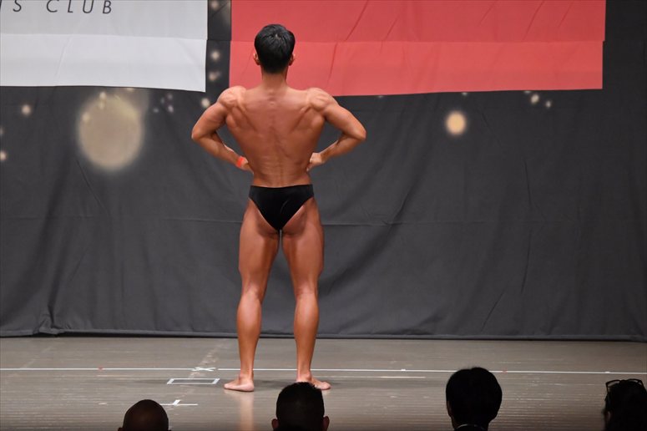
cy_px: 216
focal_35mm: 202
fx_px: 3629
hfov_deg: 10.2
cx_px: 324
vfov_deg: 6.8
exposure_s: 1/400
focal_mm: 135
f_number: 5.6
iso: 6400
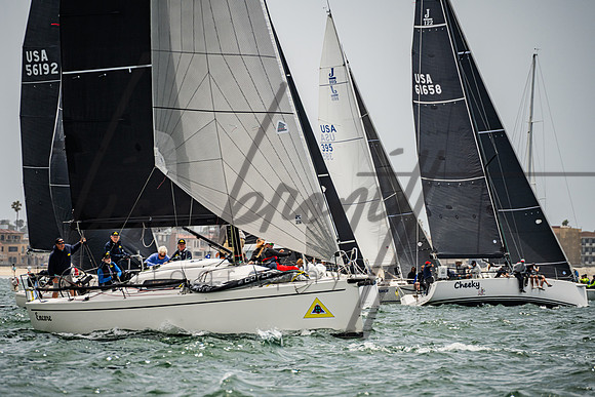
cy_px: 218
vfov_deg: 3.1
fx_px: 7420
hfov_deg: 4.6
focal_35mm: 449
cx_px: 269
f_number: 8
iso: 400
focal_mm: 400
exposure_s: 1/2000
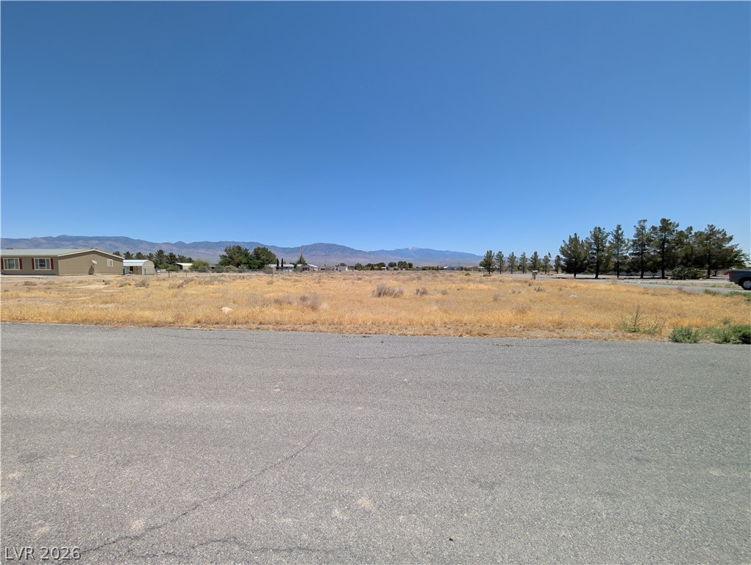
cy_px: 282
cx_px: 376
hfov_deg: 110.5
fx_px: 261
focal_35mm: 12
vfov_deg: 94.6
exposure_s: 1/3497
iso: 55
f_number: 1.7
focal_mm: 2.02
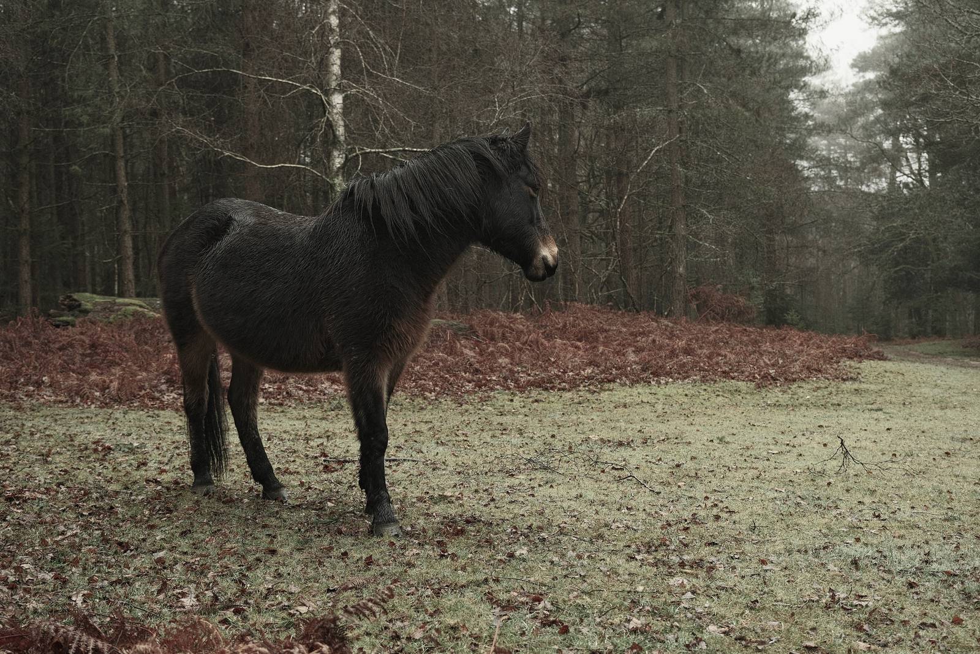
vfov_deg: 29.2
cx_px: 490
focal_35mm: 46
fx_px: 1252
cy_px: 327
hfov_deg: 42.7
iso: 1000
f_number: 4
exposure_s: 1/100
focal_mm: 30.8
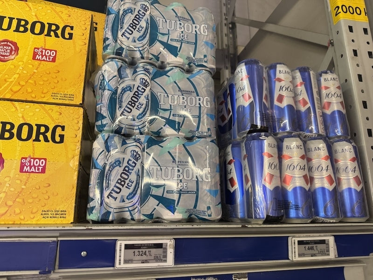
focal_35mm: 24
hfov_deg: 71.6
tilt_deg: +13.9
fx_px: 259
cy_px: 140
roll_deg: +0.1
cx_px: 186
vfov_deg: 56.8
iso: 250
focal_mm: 6.76
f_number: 1.78
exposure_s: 1/50
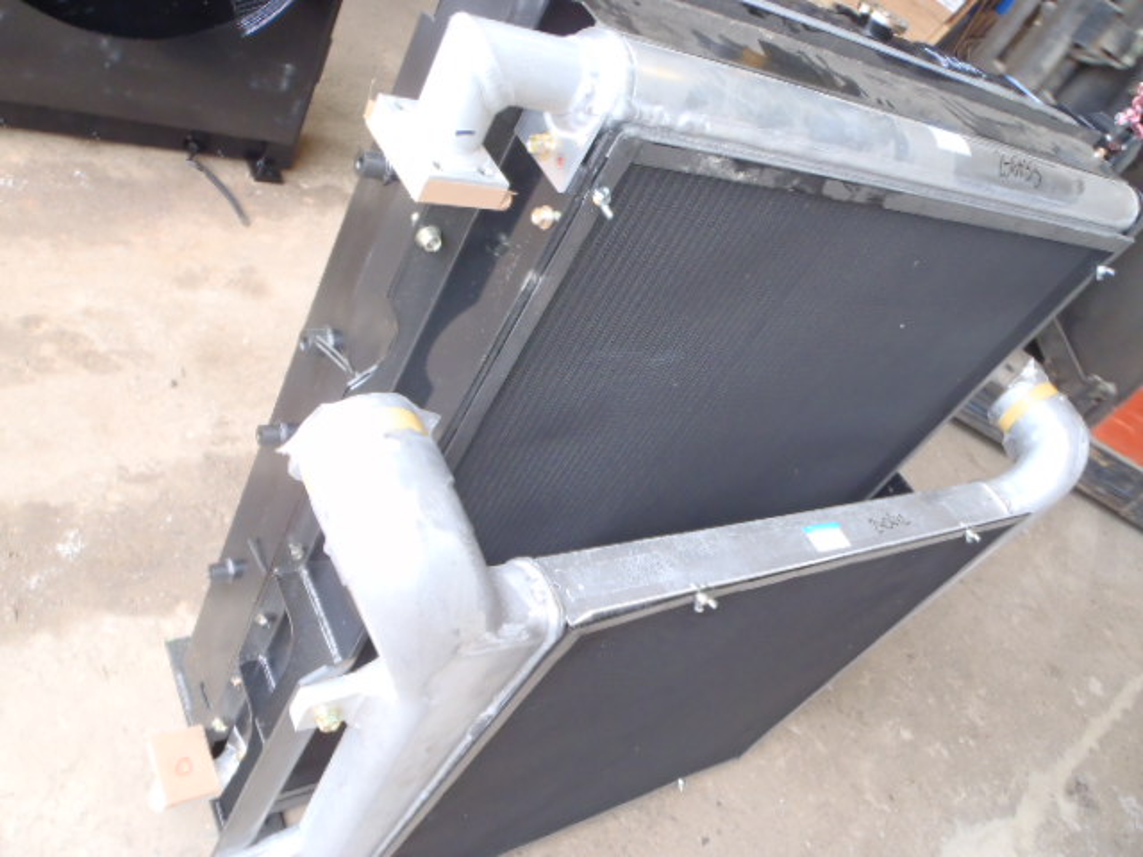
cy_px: 428
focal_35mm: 28
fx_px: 925
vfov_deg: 49.7
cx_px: 572
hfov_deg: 63.4
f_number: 3.5
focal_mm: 5
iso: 200
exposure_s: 1/30
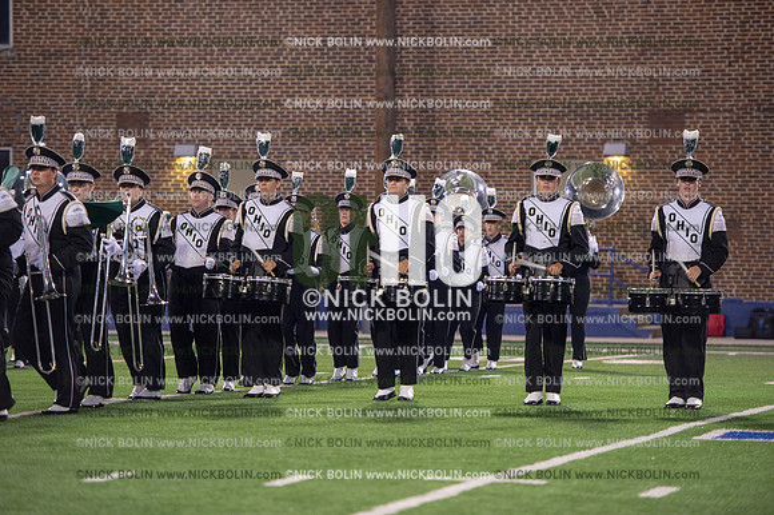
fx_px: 3438
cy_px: 258
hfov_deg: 12.8
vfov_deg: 8.6
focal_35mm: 160
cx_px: 387
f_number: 2.8
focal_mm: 160
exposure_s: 1/200
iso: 2500
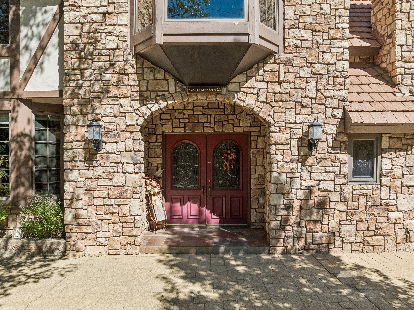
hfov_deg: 71.6
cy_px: 155
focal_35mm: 24
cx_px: 207
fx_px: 287
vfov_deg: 56.8
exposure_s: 1/50
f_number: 2.8
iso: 110
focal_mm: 12.3
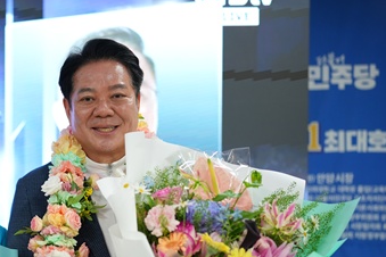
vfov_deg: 20.5
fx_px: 708
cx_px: 35
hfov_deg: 29.2
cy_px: 187
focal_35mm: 66
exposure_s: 1/125
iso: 400
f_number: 1.4
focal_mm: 35
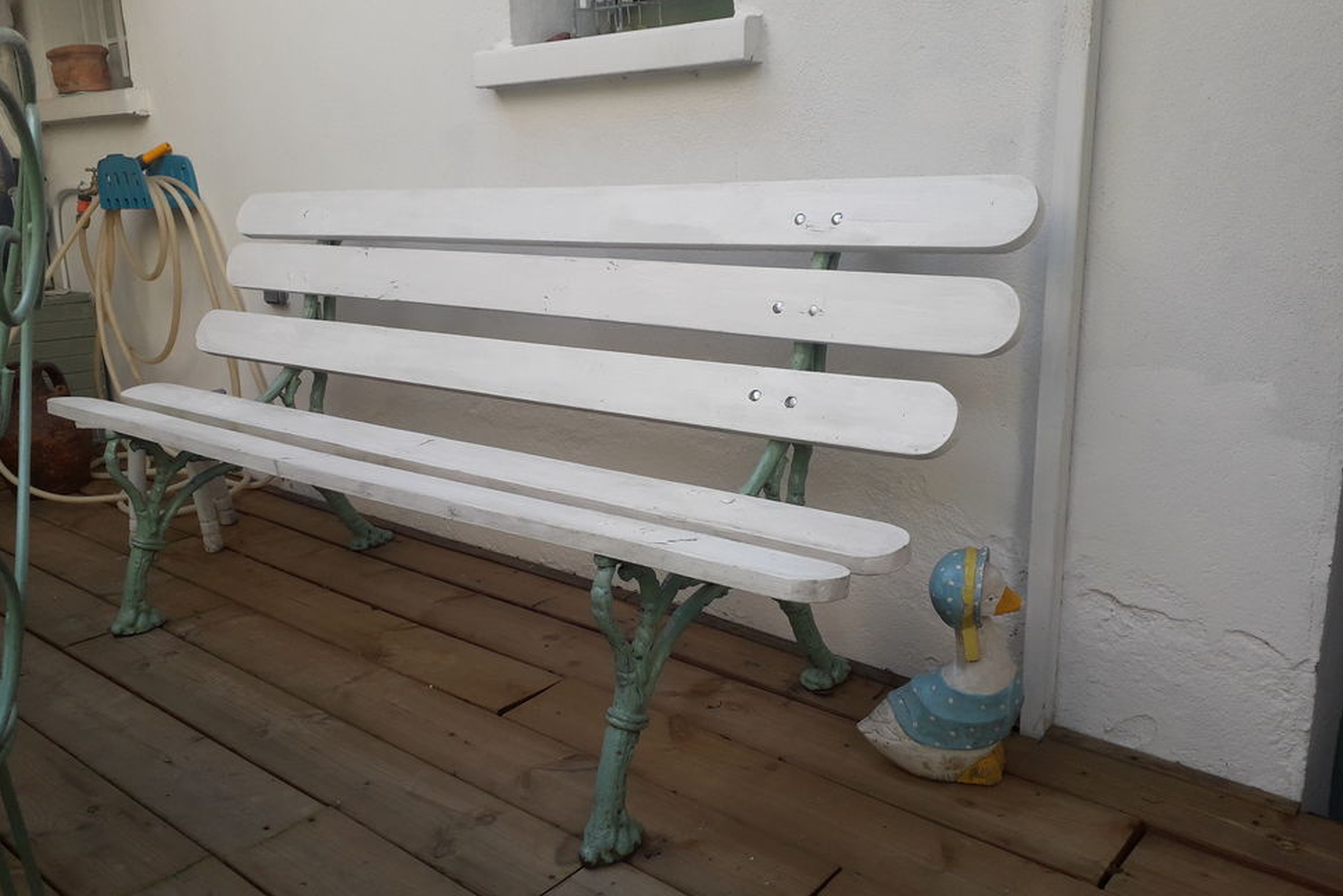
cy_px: 462
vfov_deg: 45.0
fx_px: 1082
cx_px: 681
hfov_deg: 63.6
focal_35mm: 29
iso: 40
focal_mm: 3.6
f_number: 1.9
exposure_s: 1/331
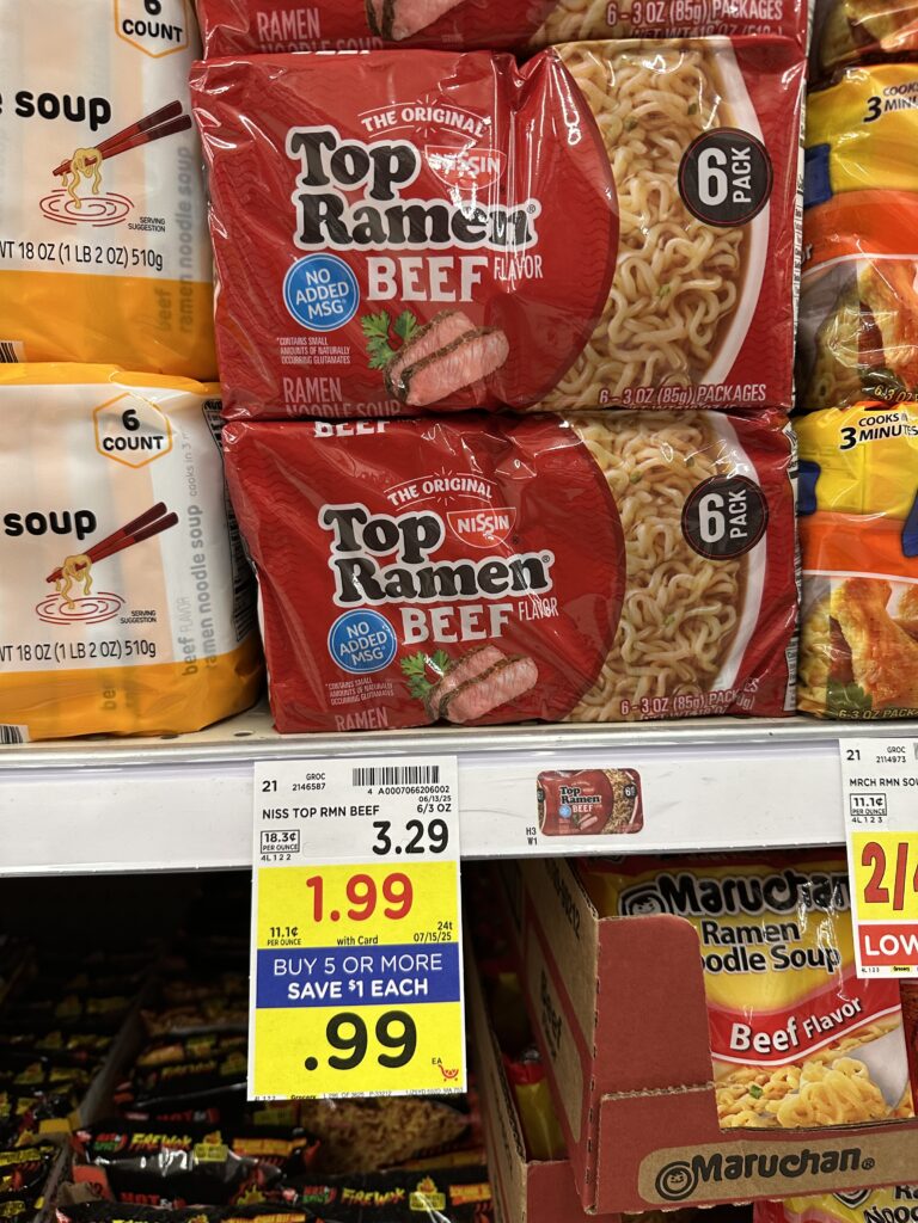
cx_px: 459
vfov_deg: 71.6
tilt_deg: -8.3
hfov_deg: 56.8
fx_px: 849
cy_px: 612
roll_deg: +0.0
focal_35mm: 24
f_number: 1.78
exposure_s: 1/61
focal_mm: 6.86
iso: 200
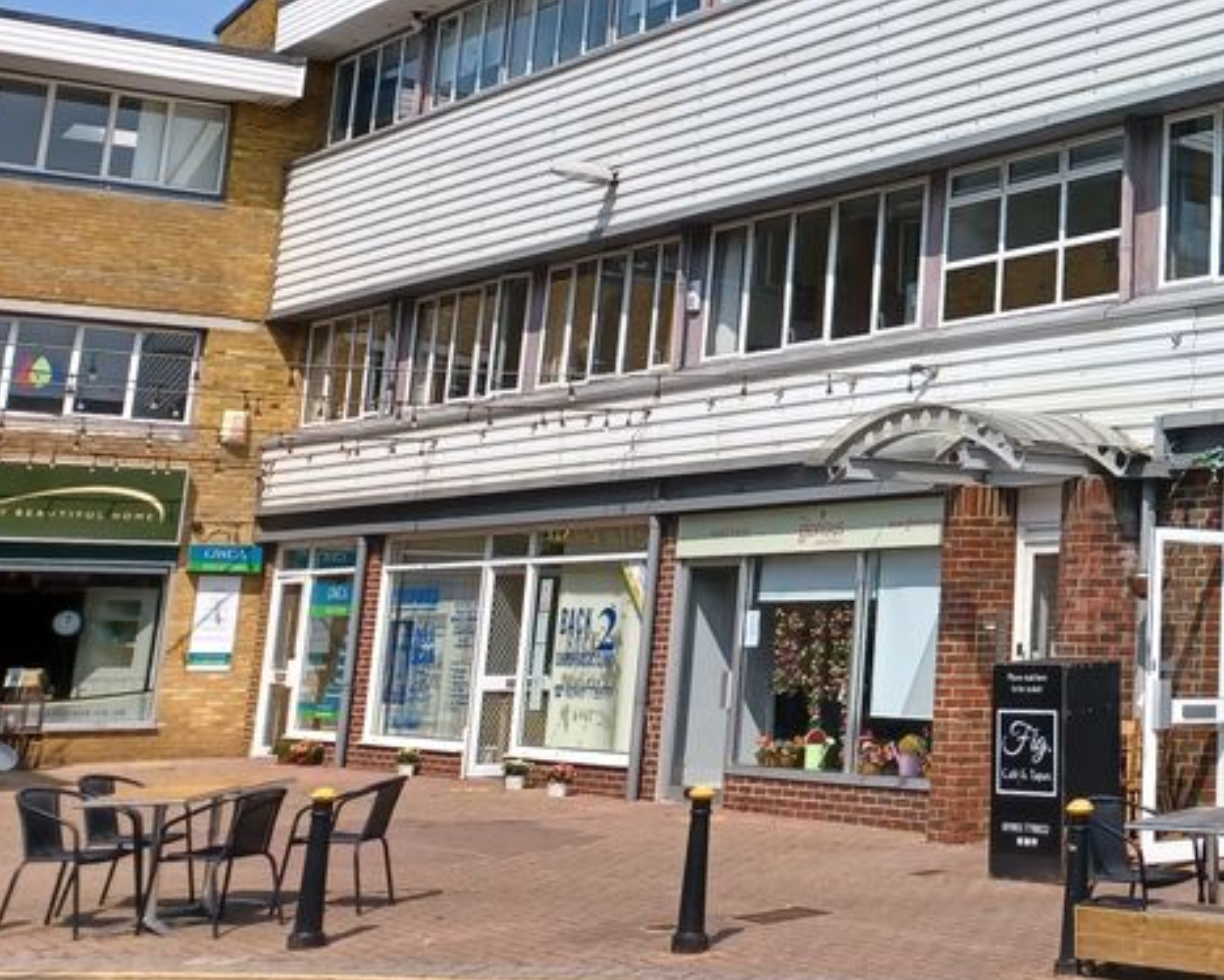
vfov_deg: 25.7
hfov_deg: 29.4
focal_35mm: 58
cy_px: 161
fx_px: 2102
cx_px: 1339
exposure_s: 1/683
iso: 32
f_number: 1.8
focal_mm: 4.6
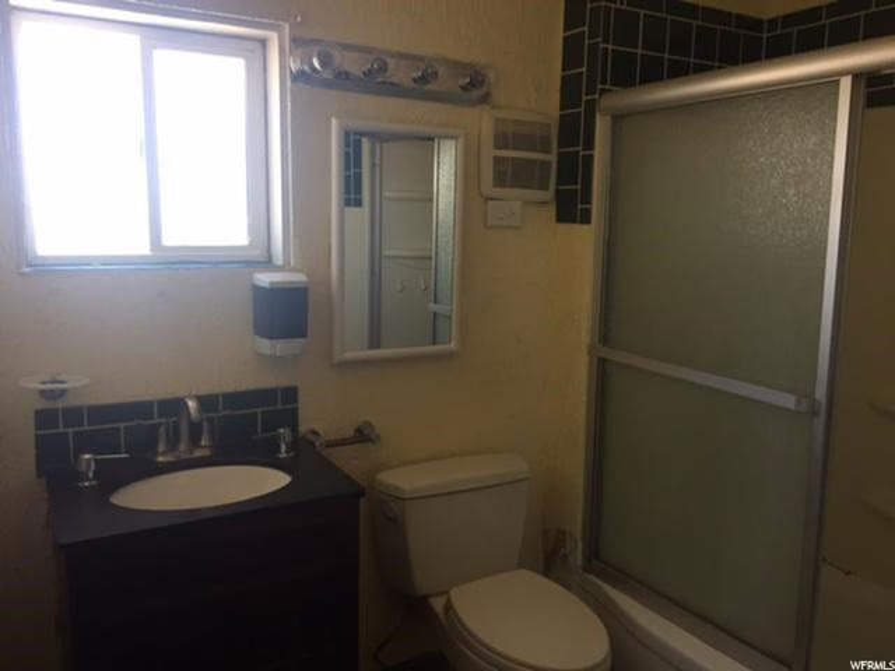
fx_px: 750
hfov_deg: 61.7
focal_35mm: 29
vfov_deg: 48.2
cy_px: 336
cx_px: 448
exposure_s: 1/40
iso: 32
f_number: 2.2
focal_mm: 4.15
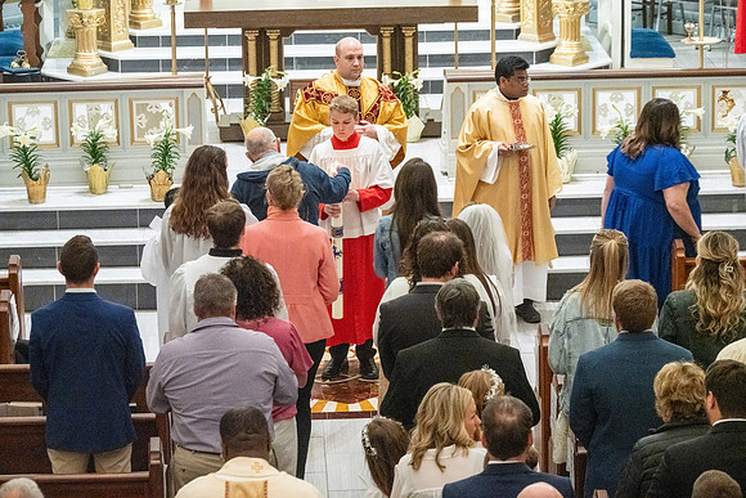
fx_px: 2694
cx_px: 373
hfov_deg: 15.8
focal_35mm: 130
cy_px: 249
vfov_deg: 10.6
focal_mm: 130
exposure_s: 1/60
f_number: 8
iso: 5000
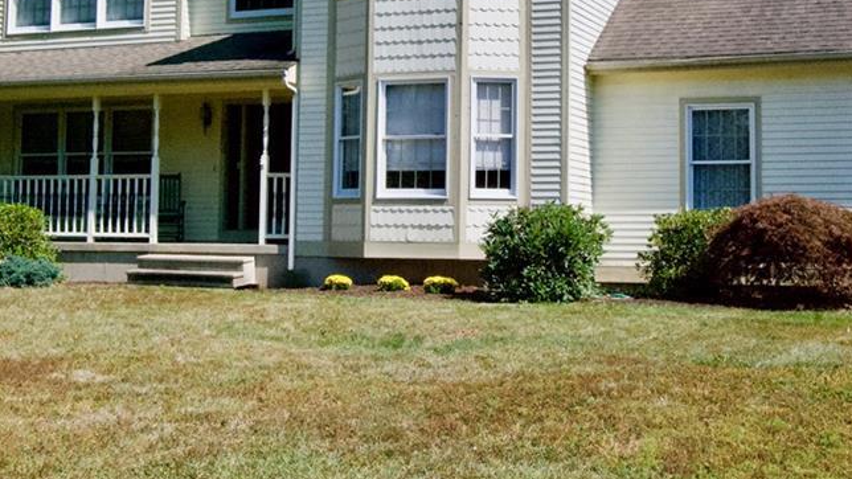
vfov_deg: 19.9
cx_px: 434
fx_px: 1355
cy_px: 115
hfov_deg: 34.9
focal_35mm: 60
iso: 1600
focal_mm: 24
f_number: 16
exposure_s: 1/1000
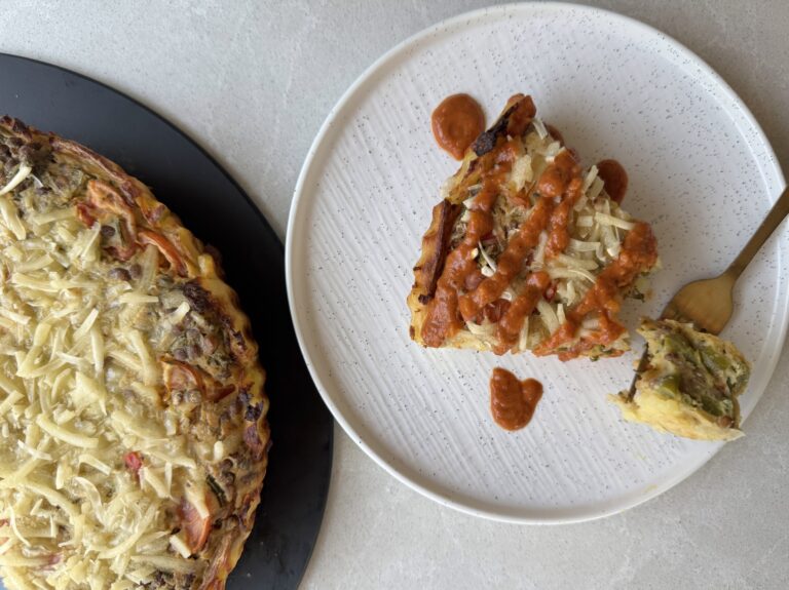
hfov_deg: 71.6
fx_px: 547
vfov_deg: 56.8
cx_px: 394
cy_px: 295
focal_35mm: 24
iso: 80
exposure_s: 1/121
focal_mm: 6.76
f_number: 1.78
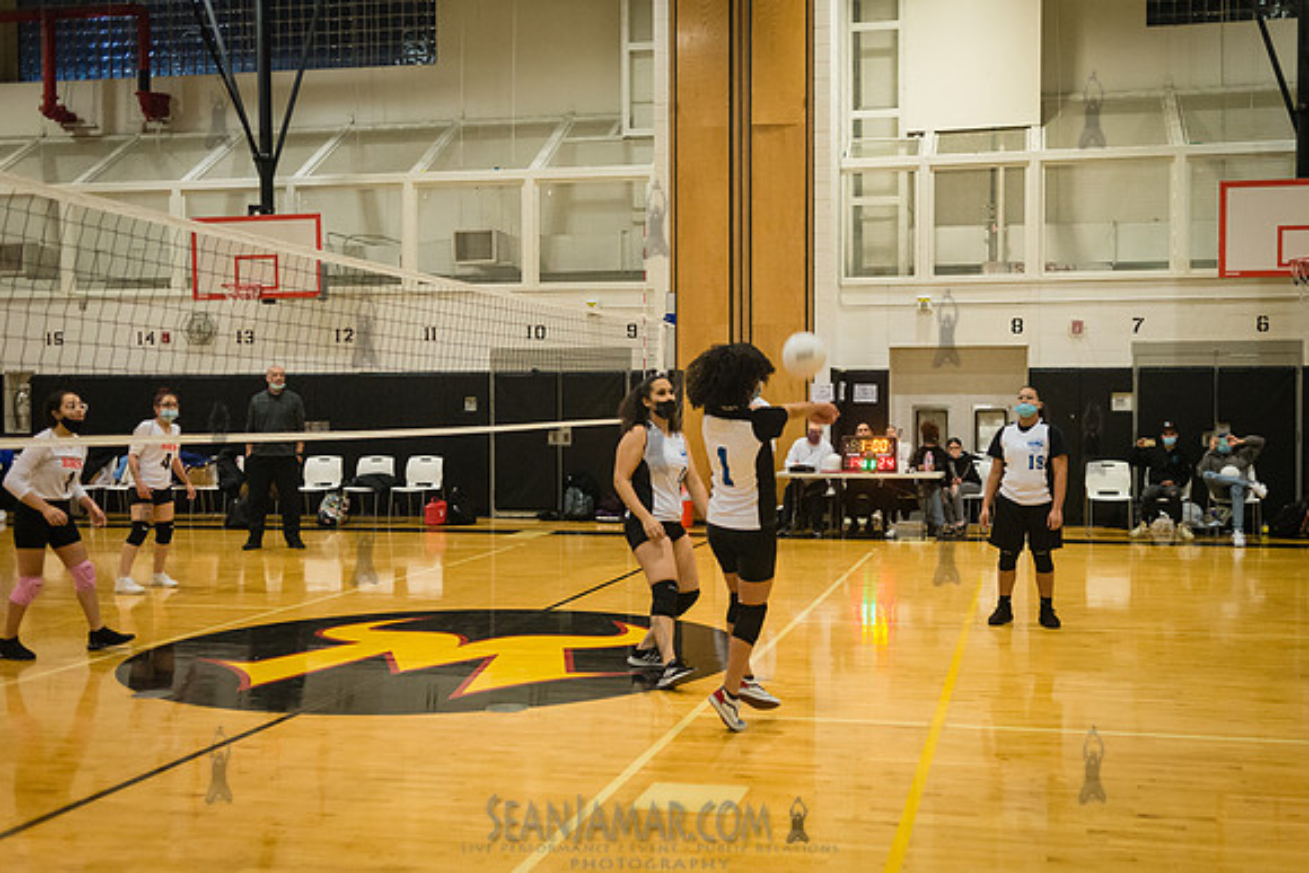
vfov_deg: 33.8
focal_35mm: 40
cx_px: 740
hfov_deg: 48.8
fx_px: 1440
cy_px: 435
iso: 4000
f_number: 2.8
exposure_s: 1/250
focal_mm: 35
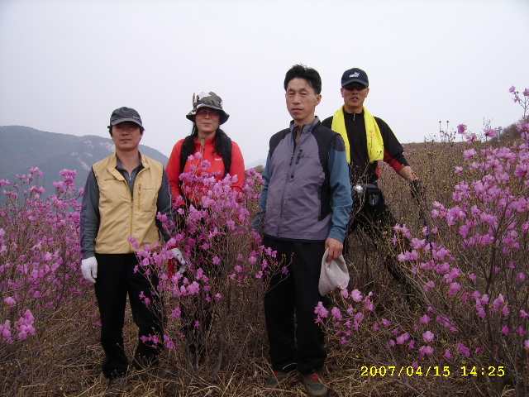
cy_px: 198
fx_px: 535
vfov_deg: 40.7
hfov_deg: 52.6
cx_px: 264
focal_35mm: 35
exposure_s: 1/250
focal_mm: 5.95
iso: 50
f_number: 5.8
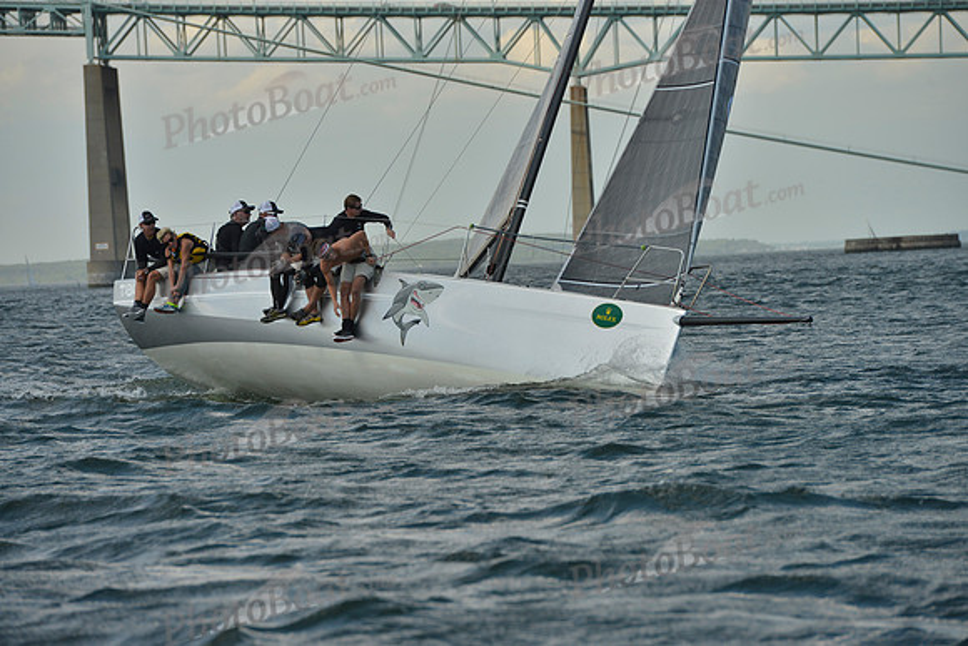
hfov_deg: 10.3
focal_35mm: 200
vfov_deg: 6.9
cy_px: 323
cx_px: 484
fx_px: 5379
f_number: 8
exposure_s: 1/1600
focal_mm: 200
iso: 280
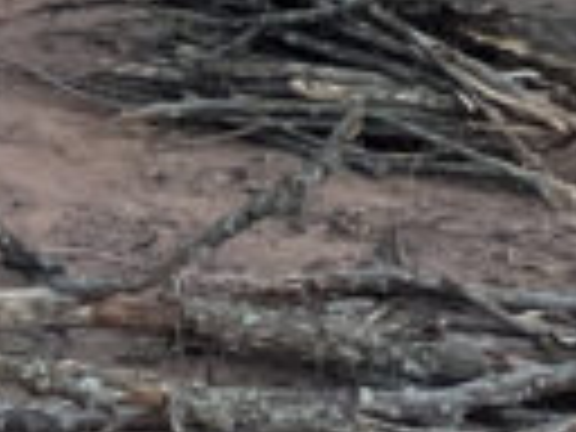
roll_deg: +2.9
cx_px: -850
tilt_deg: +2.2
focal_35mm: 208
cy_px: -1125
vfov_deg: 6.2
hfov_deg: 8.6
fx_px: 3461
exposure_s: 1/121
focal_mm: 4.2
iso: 64
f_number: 1.6
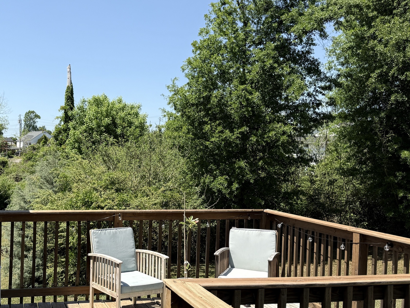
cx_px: 128
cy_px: 169
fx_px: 509
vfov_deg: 33.6
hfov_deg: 43.1
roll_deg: -0.6
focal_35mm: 43
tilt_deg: -0.6
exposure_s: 1/3021
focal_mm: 6.76
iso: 80
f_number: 1.78
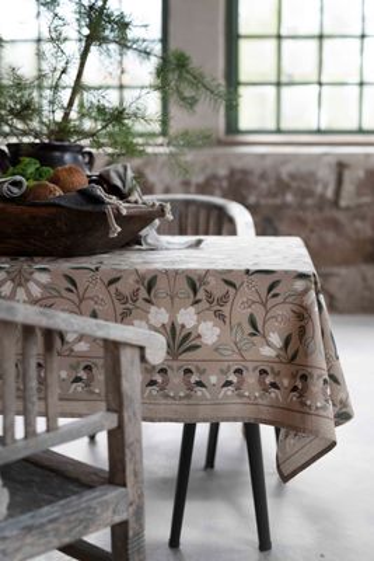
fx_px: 778
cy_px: 280
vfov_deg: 39.6
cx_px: 187
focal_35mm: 50
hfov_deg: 27.0
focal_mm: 50
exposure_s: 1/500
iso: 640
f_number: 2.8
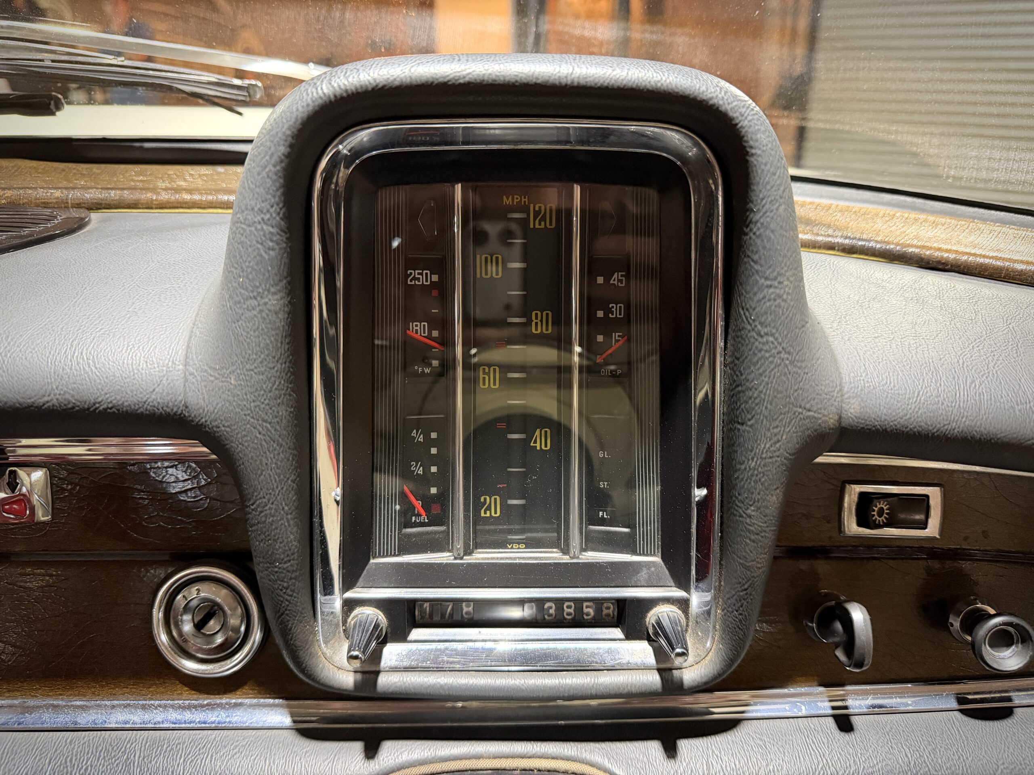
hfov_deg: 71.6
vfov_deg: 56.8
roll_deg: +0.7
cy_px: 388
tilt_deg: -22.3
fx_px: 717
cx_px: 517
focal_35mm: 24
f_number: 1.78
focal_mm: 6.76
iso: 640
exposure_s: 1/33
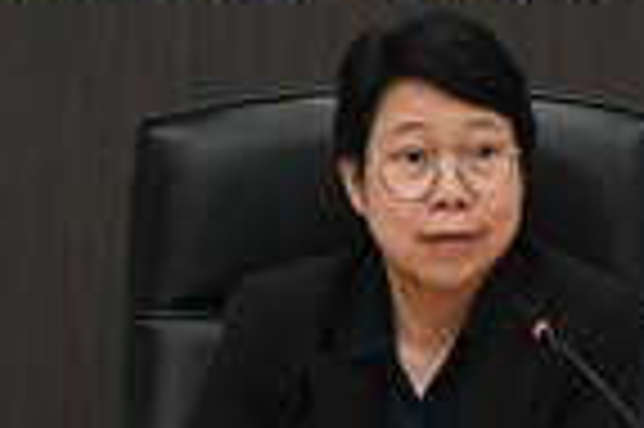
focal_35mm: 838
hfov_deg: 2.5
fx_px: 14974
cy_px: 207
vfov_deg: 1.6
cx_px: 459
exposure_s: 1/500
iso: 14400
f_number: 5.6
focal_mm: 300
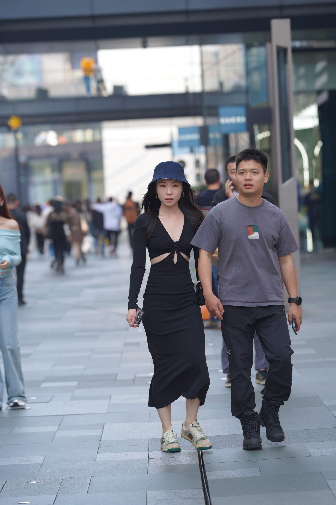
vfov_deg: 15.2
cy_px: 252
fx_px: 1890
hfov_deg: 10.2
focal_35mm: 135
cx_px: 168
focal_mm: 135
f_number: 3.2
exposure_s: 1/500
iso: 400
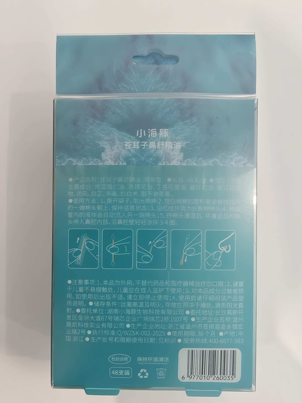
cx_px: 151
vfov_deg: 73.9
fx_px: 268
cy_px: 202
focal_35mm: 23
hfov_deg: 58.9
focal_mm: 2.3
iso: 4000
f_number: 2
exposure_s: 1/120
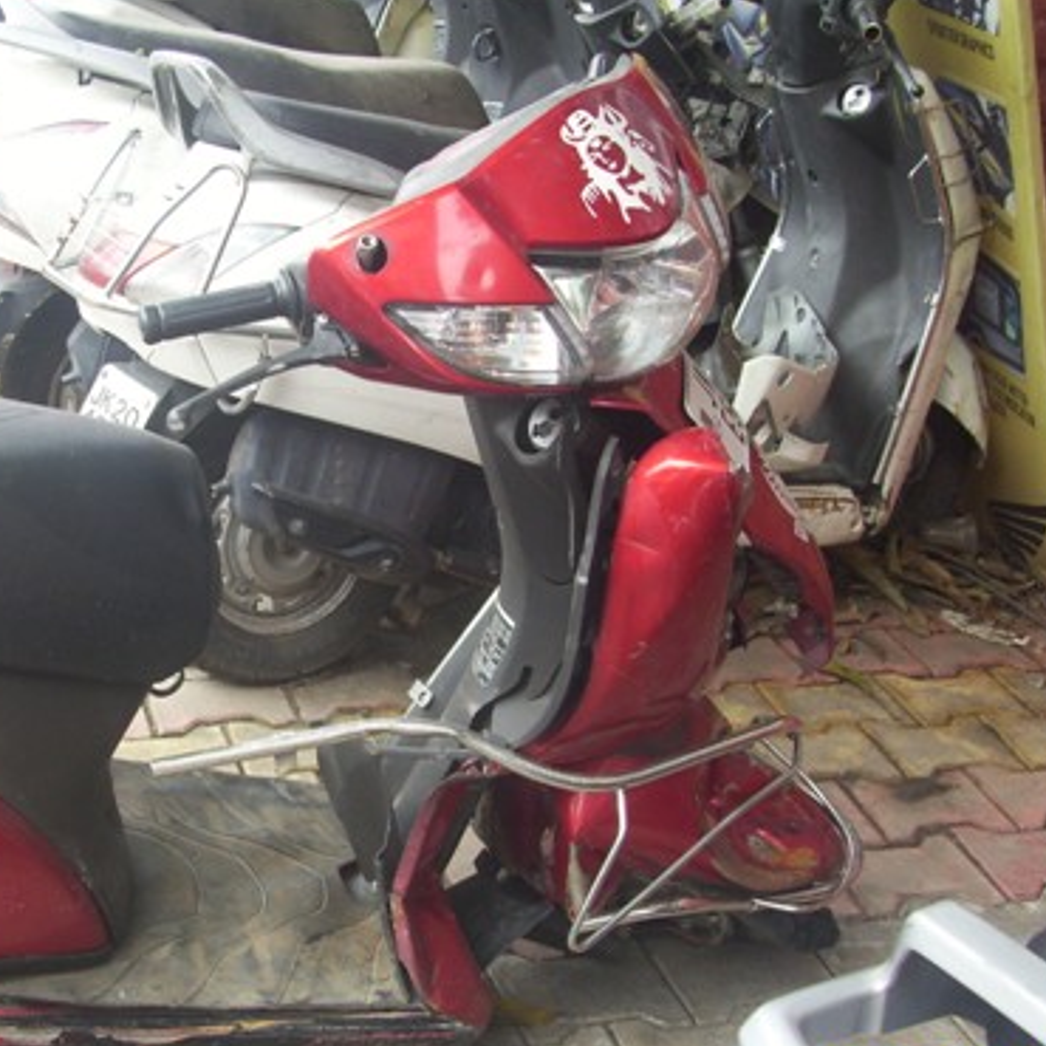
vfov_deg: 32.8
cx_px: 365
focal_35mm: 52
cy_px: 574
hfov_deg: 32.6
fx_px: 1778
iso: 80
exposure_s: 1/100
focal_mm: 5.7
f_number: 2.9
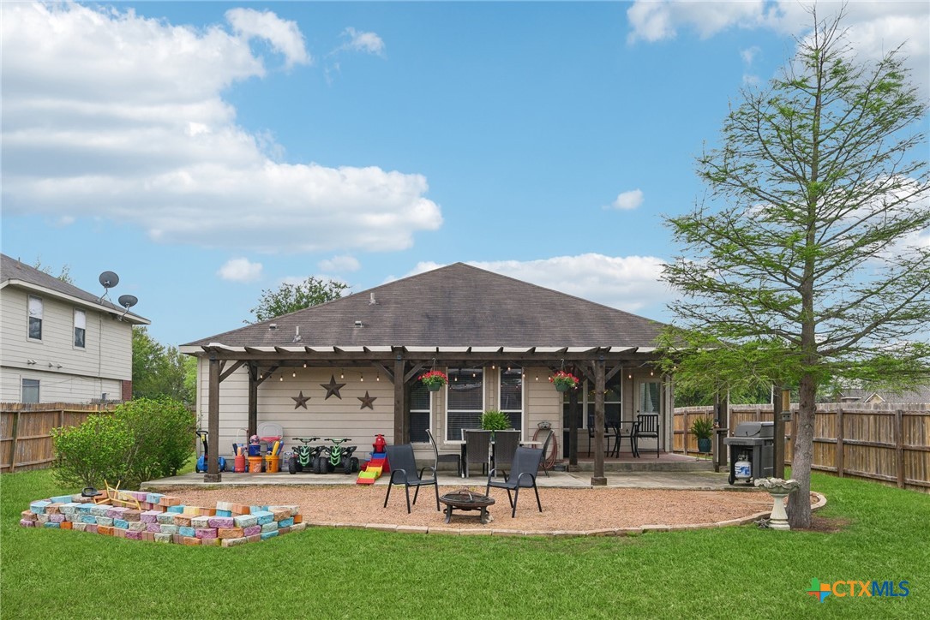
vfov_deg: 42.4
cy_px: 310
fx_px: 801
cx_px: 465
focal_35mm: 31
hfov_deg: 60.3
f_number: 8
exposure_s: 1/160
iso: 400
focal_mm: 31
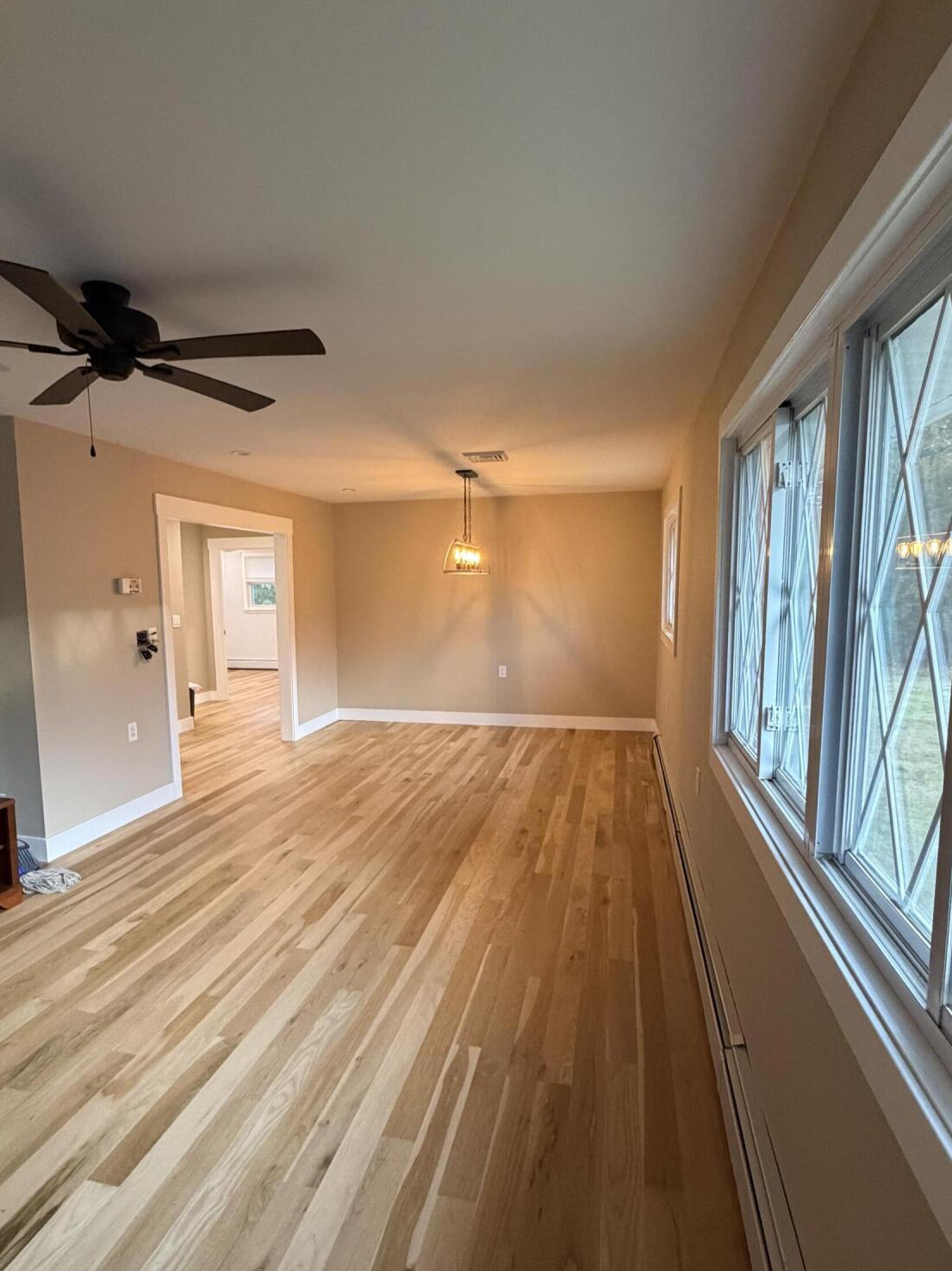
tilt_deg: -7.6
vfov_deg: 84.6
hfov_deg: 68.6
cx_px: 454
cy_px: 677
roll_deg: +0.7
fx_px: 697
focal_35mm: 19
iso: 500
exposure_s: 1/60
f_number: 2.2
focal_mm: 2.22
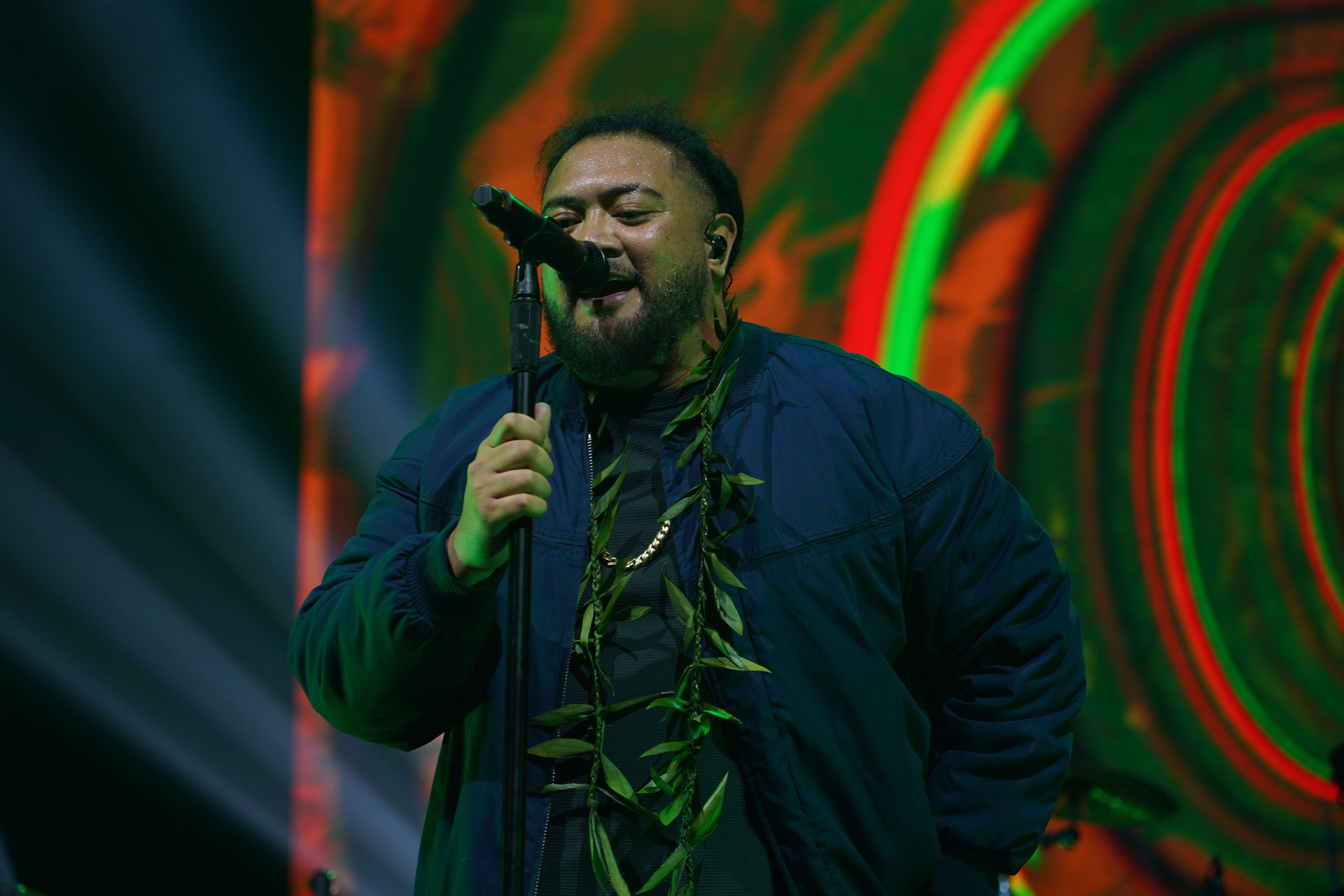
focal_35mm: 105
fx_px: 3920
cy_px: 448
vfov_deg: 13.0
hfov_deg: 19.5
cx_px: 672
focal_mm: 105
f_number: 4
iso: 320
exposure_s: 1/125
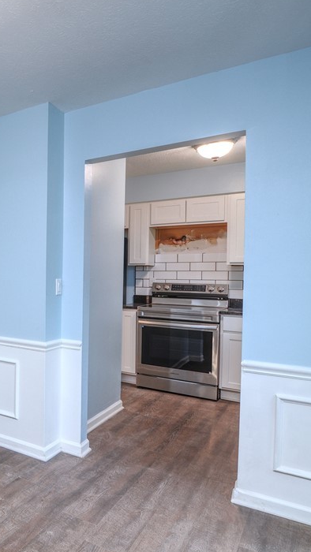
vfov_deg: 70.2
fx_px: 393
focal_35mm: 27
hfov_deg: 32.9
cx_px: -87
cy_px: 274
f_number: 8
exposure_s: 1/8
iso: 400
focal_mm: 11
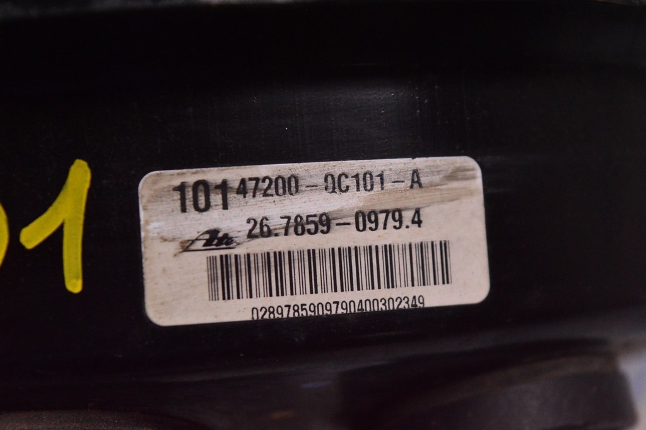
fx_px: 1479
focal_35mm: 82
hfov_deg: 24.6
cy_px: 215
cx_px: 323
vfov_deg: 16.5
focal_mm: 55
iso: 3200
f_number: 5.6
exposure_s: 1/320
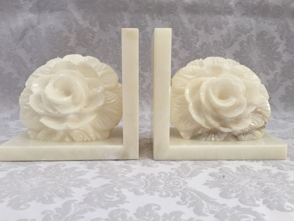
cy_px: 110
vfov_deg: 48.2
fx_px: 246
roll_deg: -0.2
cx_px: 147
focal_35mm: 29
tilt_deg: -9.5
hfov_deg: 61.7
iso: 100
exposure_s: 1/33
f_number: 2.2
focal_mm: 4.15
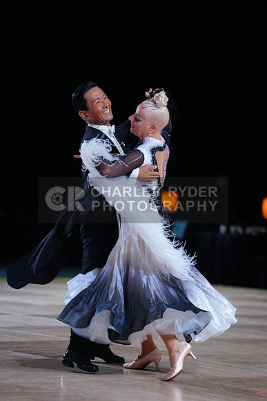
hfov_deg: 9.0
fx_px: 1690
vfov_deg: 13.5
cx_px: 134
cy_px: 200
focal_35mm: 152
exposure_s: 1/500
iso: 640
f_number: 2.8
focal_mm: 152
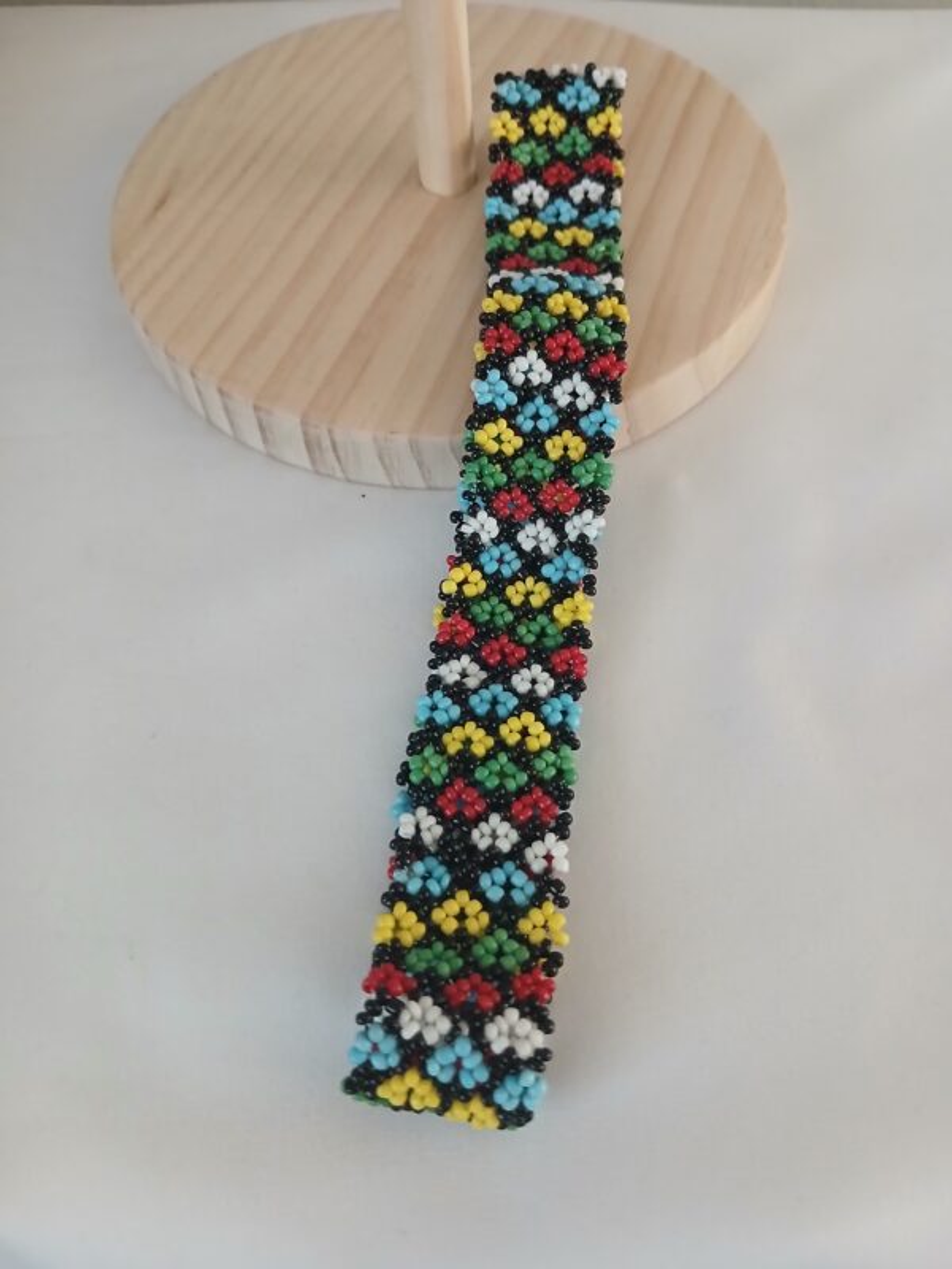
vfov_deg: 65.3
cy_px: 634
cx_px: 476
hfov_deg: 51.4
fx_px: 990
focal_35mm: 27
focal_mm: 3.98
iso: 500
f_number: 1.8
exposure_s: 1/20
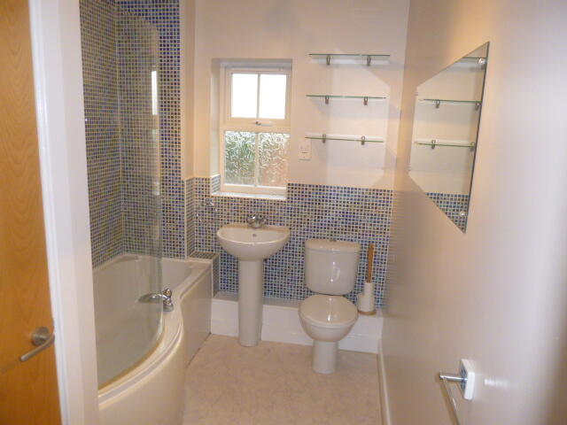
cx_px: 284
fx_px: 409
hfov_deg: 69.4
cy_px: 212
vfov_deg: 54.9
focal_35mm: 25
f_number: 3.1
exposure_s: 1/60
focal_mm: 4.5
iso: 250
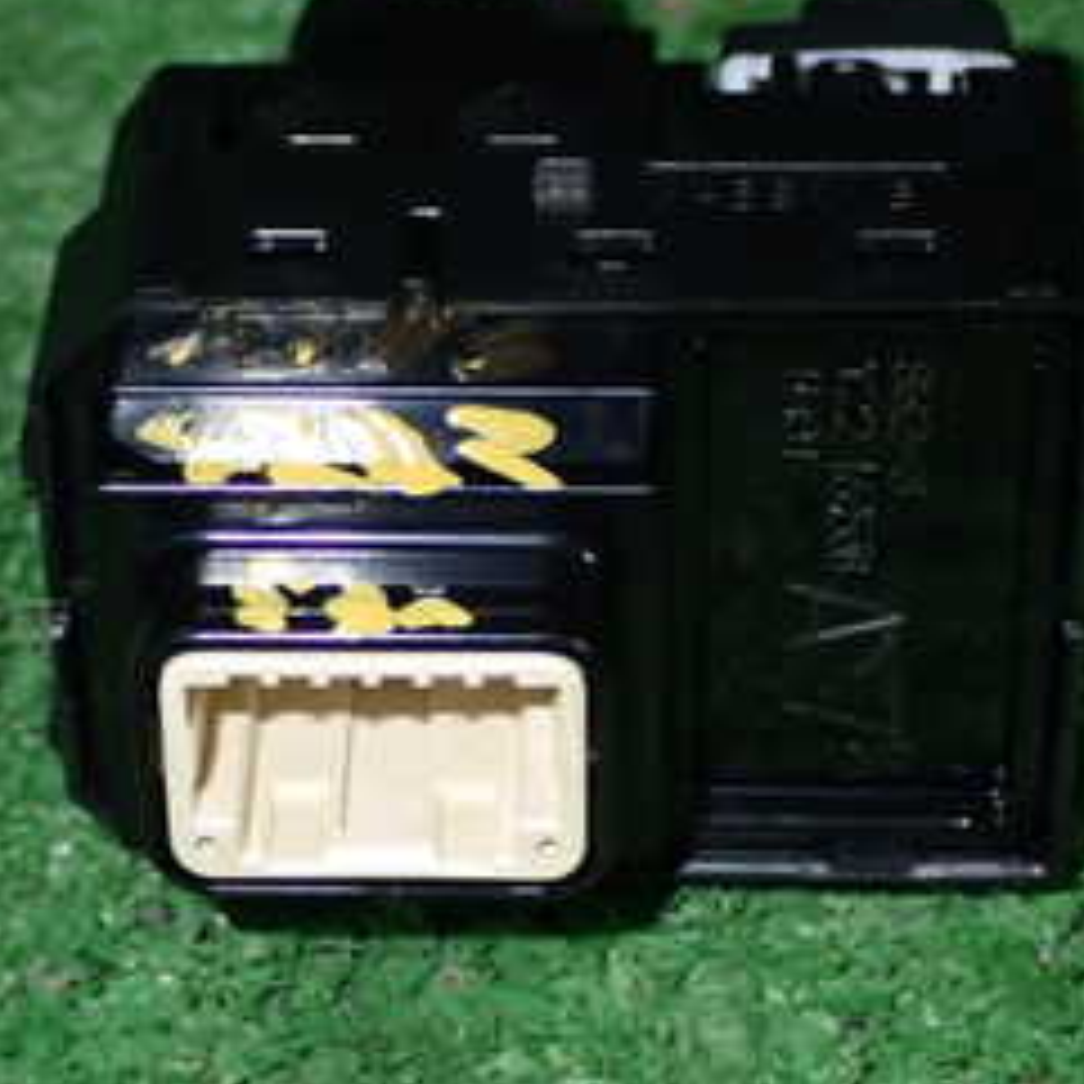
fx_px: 4216
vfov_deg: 14.7
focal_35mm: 119
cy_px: 517
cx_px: 513
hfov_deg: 14.7
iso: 320
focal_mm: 9.65
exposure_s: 1/50
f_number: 10
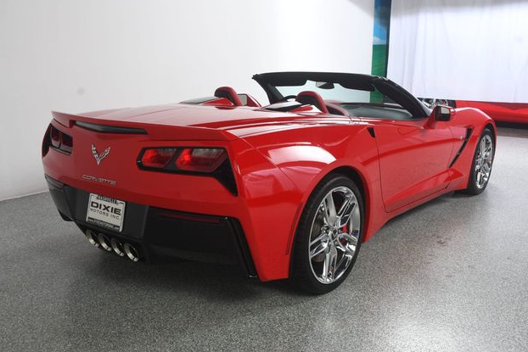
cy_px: 172
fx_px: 543
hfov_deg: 51.9
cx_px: 267
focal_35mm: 37
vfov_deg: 36.0
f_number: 9
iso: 100
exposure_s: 1/160
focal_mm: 24
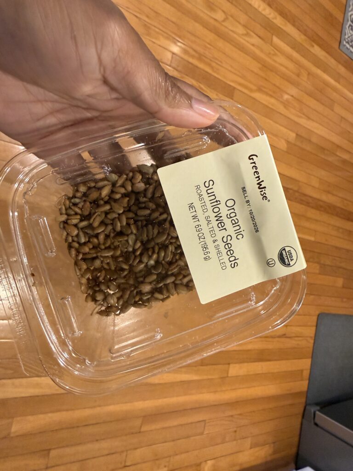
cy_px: 236
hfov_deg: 56.8
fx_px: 326
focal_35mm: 24
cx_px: 176
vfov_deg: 71.6
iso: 400
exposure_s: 1/60
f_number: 2.2
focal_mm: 2.22
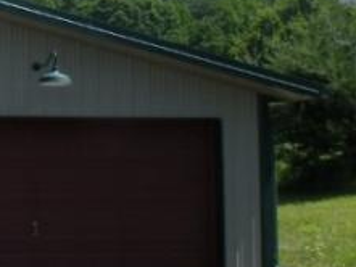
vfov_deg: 11.9
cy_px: 130
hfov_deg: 12.7
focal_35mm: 125
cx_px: -467
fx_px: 1286
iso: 64
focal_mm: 4.7
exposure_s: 1/213
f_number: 6.3
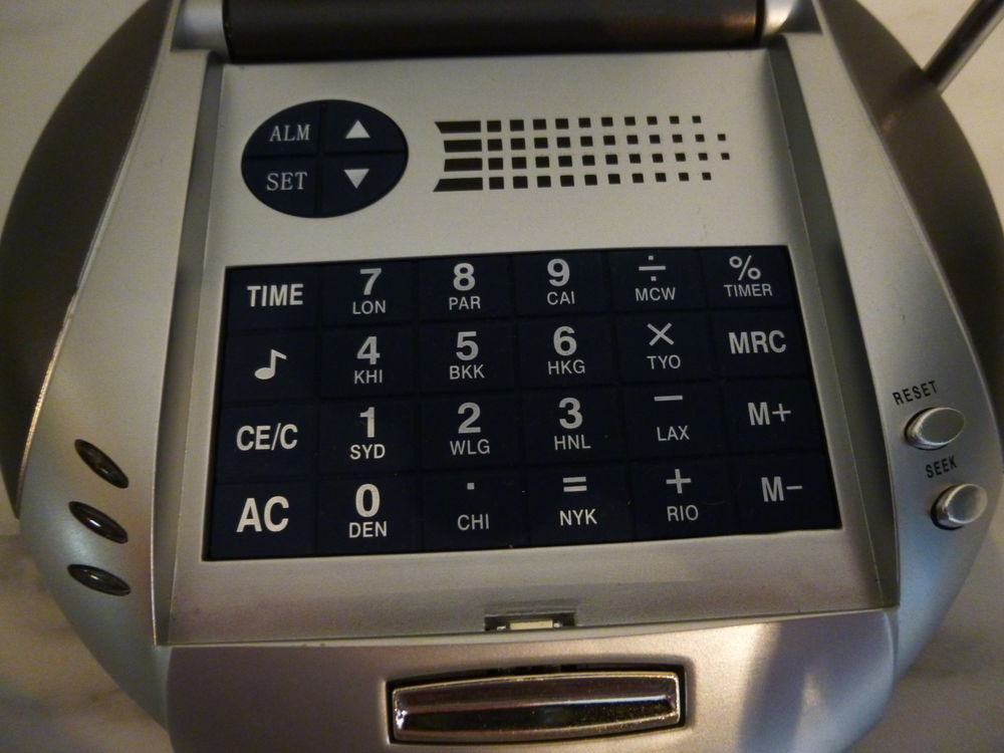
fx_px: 725
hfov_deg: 69.4
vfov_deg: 54.9
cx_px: 502
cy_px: 376
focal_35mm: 25
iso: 400
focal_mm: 4.5
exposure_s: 1/8
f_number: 3.1
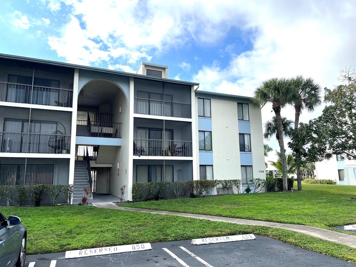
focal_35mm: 26
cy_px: 134
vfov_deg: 53.1
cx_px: 178
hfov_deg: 67.3
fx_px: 267
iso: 50
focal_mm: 5.1
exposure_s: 1/3215
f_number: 1.6
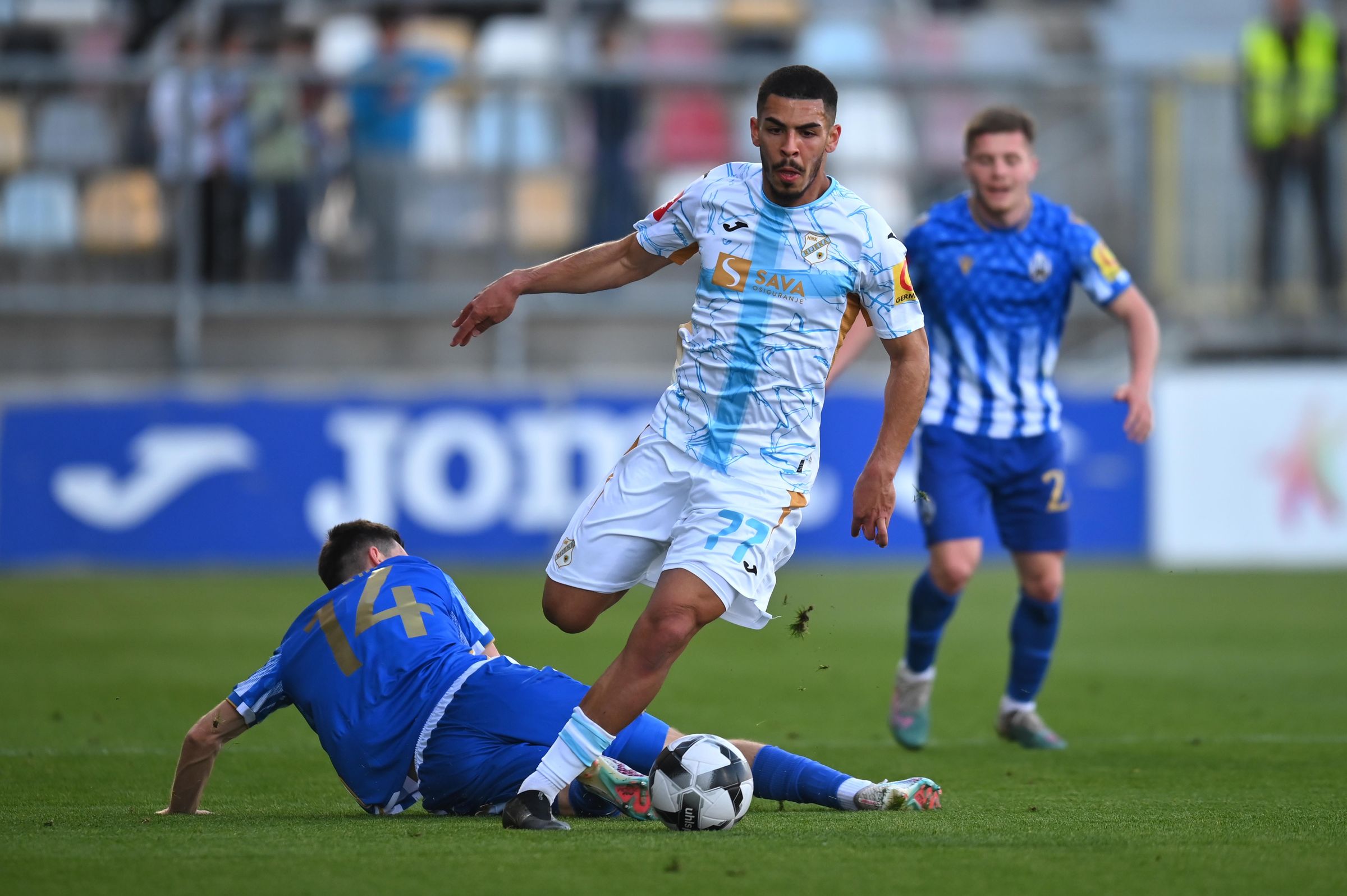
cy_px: 448
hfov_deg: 5.2
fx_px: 14954
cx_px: 674
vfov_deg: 3.4
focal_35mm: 400
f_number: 2.8
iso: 800
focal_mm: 400
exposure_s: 1/2000
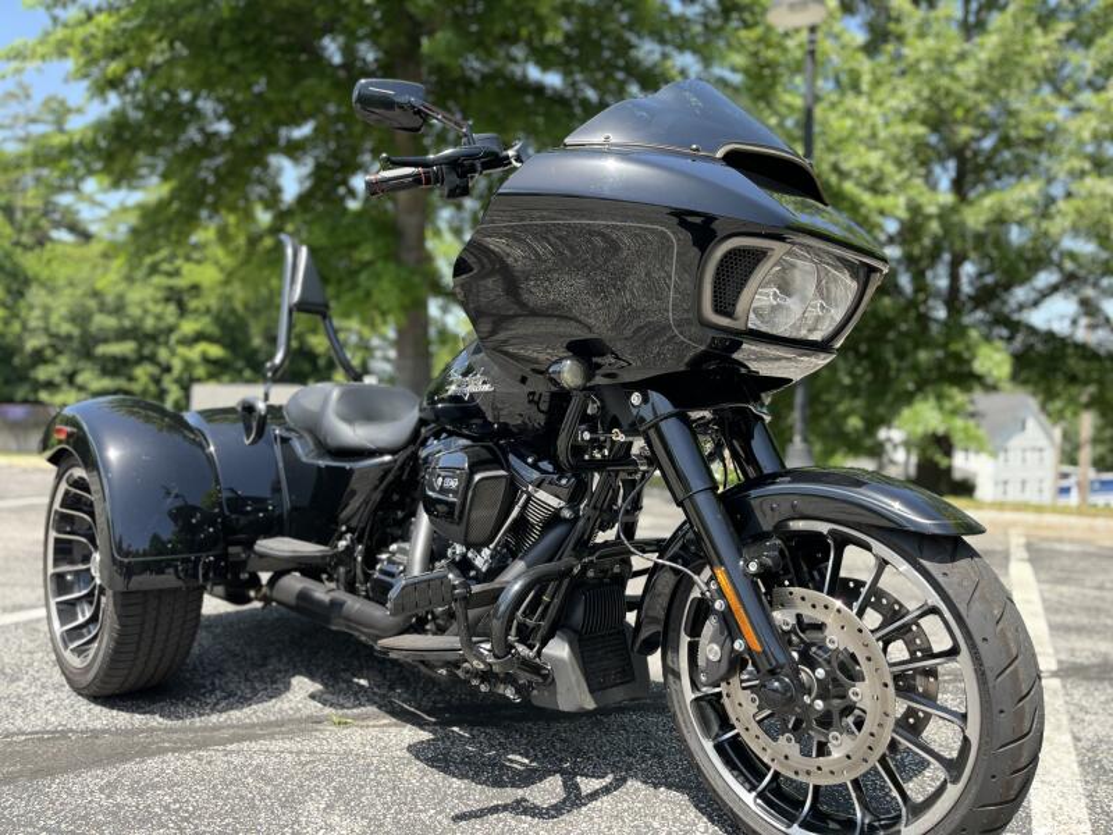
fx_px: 836
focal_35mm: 26
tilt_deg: -1.9
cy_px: 418
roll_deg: -0.1
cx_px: 556
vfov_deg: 53.1
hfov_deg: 67.3
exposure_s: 1/527
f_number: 1.6
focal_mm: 5.1
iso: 50
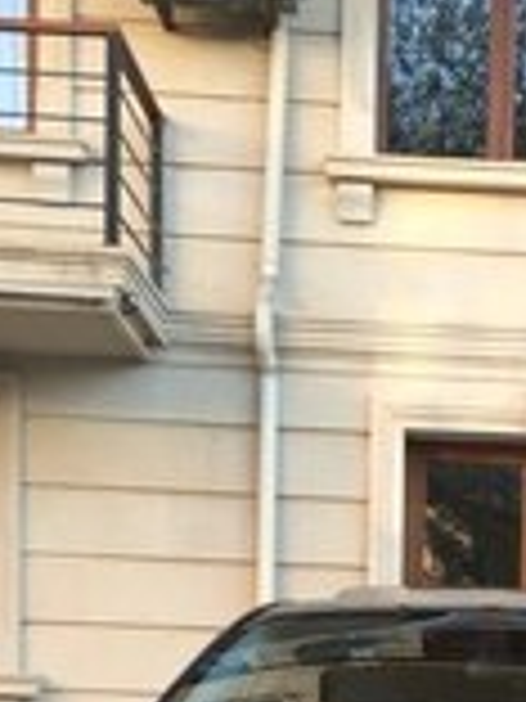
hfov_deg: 15.6
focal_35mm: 92
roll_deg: -1.7
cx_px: 580
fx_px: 1864
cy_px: 896
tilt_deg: -4.1
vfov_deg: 19.7
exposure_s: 1/100
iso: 40
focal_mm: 4.15
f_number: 2.2
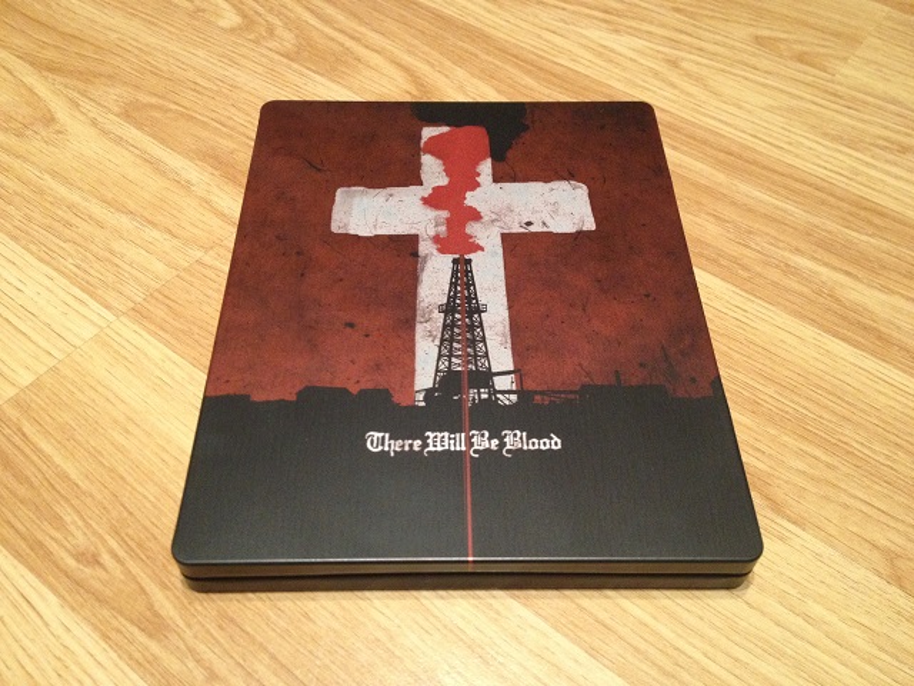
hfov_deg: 52.6
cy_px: 343
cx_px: 457
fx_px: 924
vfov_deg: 40.7
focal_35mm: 35
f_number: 2.4
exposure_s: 1/20
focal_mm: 4.28
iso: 320
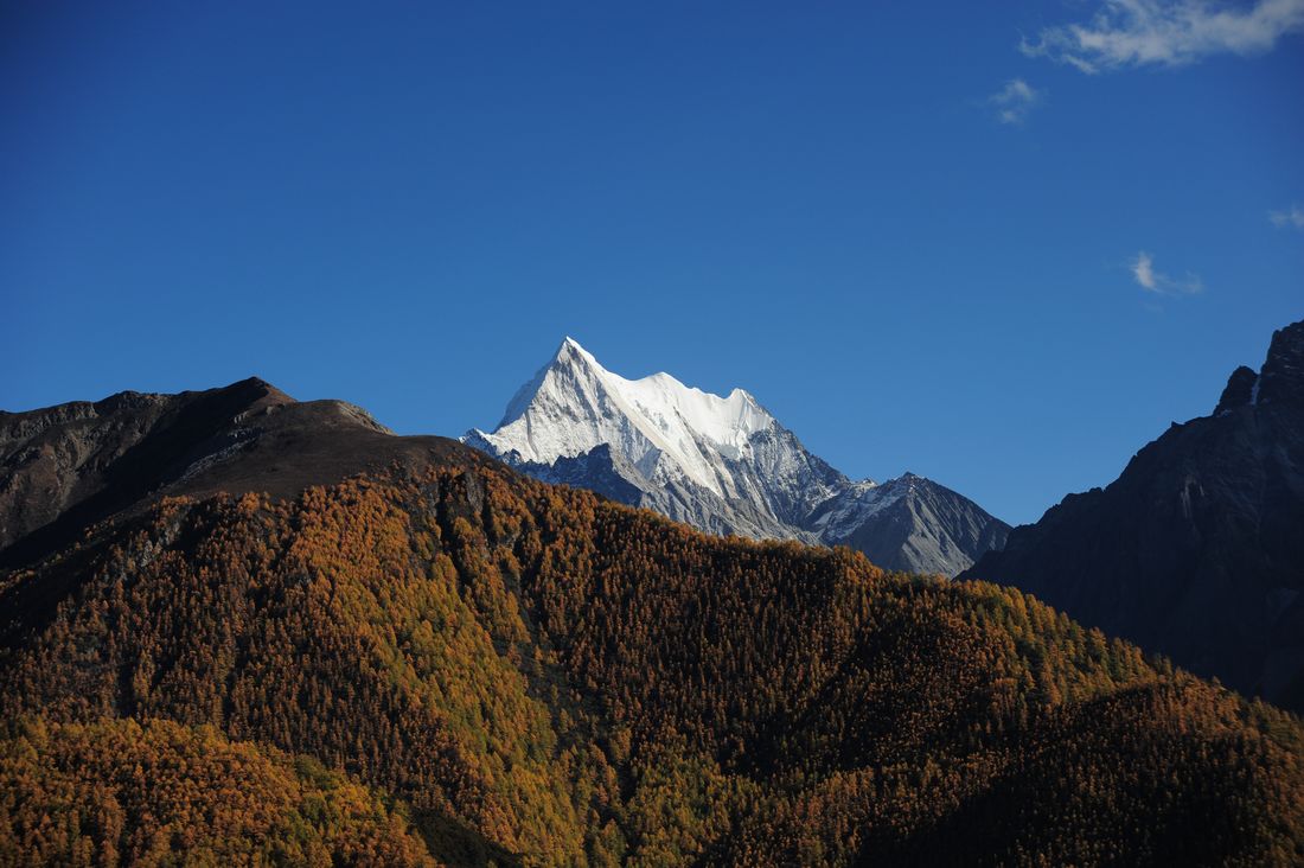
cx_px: 652
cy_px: 434
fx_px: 3077
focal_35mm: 85
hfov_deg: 23.9
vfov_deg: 16.1
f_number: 6.3
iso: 320
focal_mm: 85
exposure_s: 1/2000
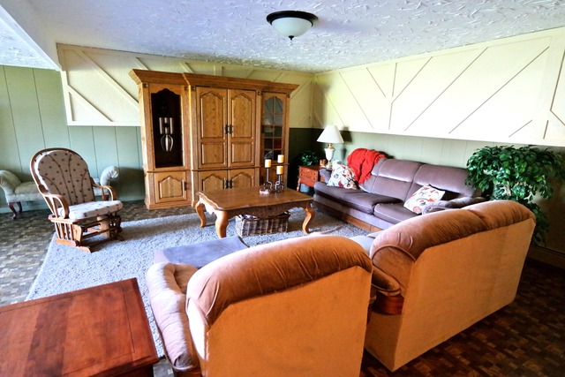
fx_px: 283
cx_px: 282
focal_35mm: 18
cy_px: 188
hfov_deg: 90.0
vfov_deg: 67.4
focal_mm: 12
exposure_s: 1/30
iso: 3200
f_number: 4
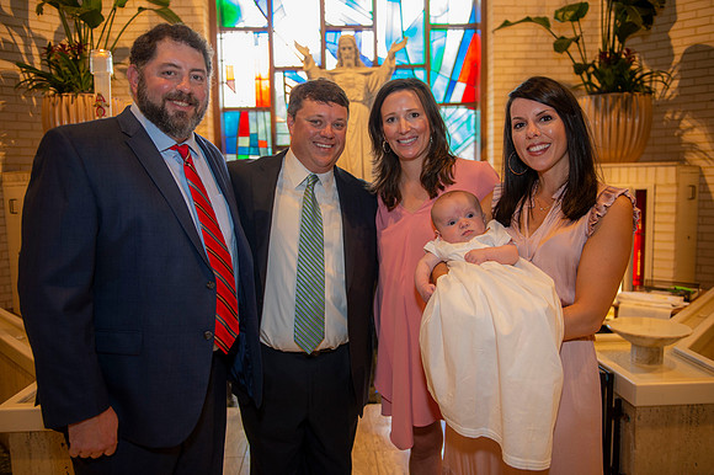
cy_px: 238
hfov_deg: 63.7
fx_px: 575
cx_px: 357
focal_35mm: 29
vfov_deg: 44.9
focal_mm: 29
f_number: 2.8
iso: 1000
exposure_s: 1/100
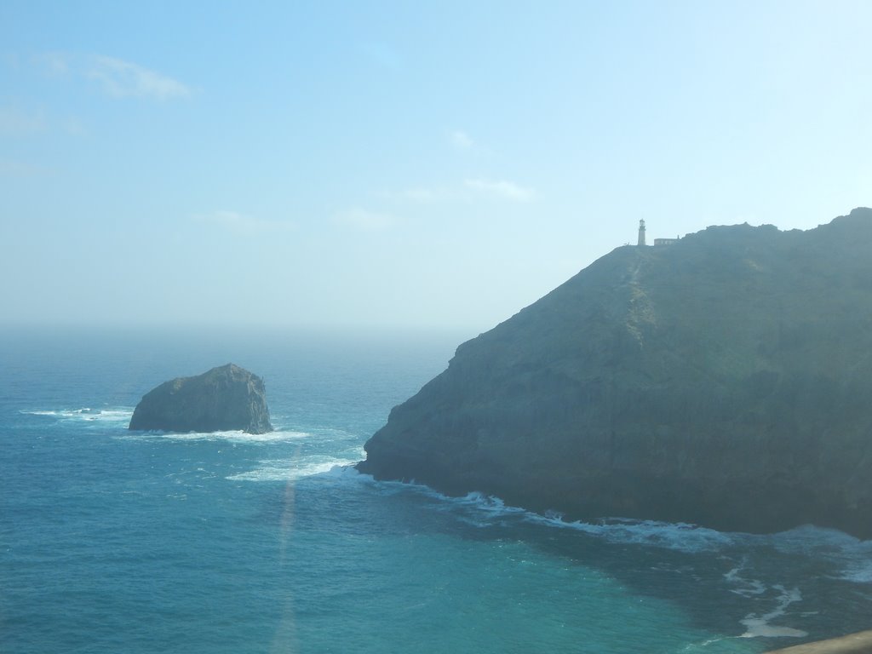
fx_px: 1083
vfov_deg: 33.6
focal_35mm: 43
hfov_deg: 43.9
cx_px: 436
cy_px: 327
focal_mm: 7.7
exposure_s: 1/1500
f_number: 3.6
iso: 125
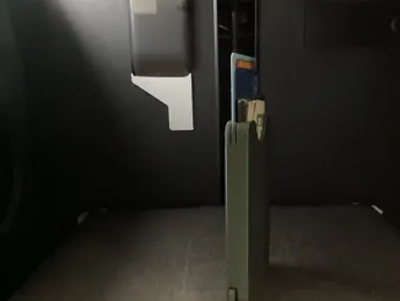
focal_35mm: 38
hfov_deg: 48.6
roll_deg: -0.4
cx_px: 243
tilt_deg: -14.9
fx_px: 439
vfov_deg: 37.6
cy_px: 183
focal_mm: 3.3
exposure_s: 1/15
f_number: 2.4
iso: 800
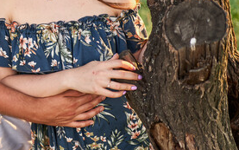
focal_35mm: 76
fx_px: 495
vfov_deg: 16.9
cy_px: 7
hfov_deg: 26.5
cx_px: 36
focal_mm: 35
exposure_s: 1/500
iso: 200
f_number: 1.8
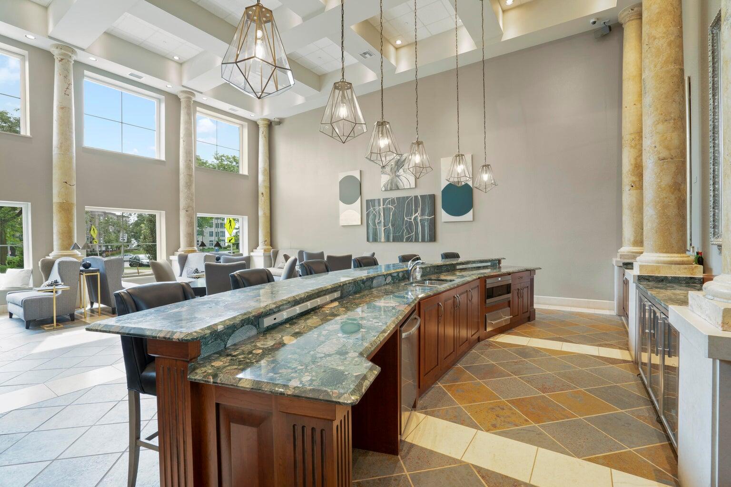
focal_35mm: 16
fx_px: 325
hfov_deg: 96.7
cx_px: 366
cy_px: 244
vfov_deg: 73.7
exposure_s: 1/2.5
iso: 200
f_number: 11
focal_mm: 16
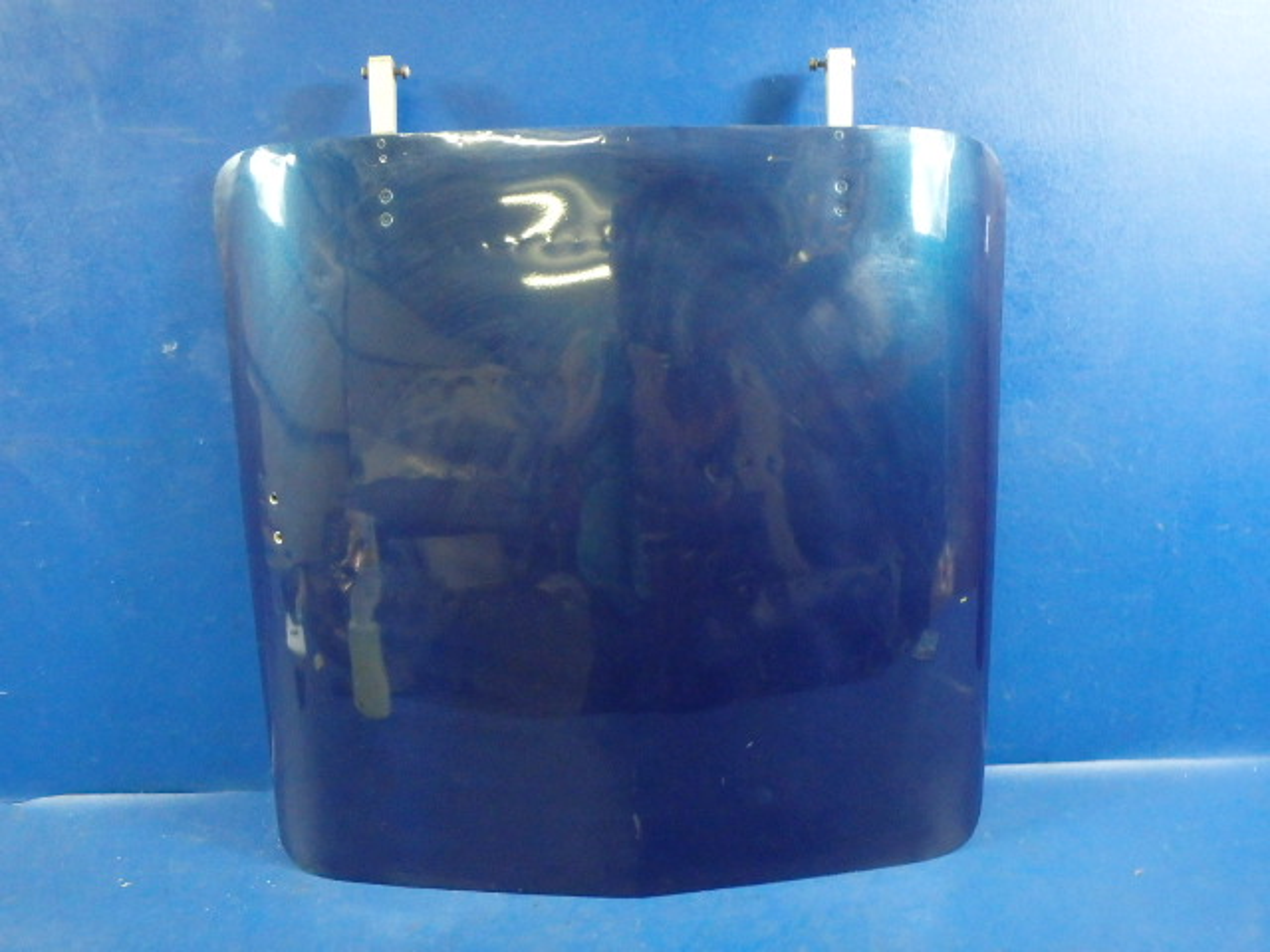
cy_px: 476
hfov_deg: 63.4
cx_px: 635
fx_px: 1027
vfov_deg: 49.7
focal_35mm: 28
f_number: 3.9
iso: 1600
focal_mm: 5
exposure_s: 1/20
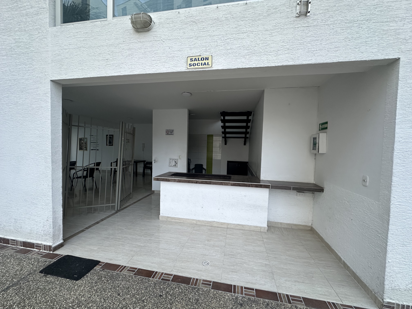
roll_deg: -2.5
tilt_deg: -5.5
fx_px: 167
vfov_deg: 85.7
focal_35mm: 14
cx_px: 206
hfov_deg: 102.1
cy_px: 154
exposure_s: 1/99
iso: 200
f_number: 2.2
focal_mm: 2.22
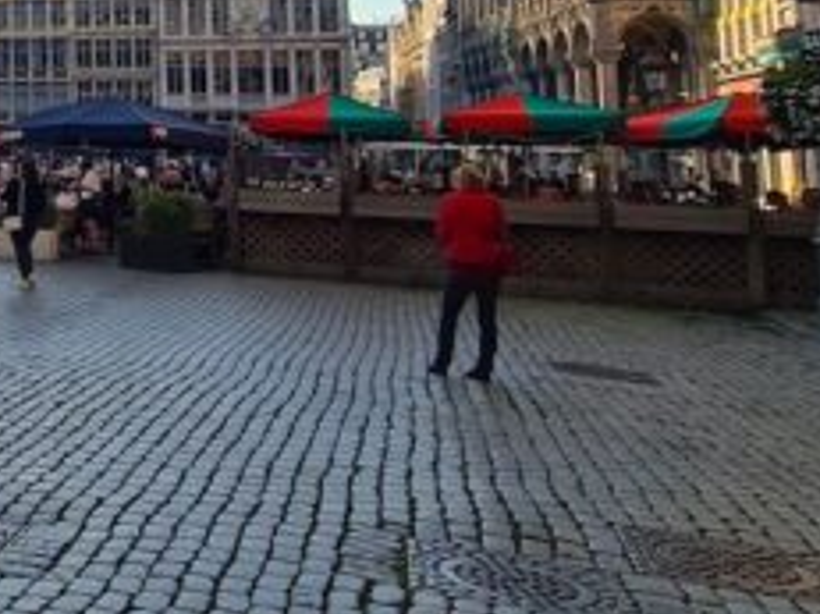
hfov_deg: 31.2
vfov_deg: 29.9
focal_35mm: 45
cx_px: -280
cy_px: -7
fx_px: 1065
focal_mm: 2.2
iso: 50
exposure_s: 1/946
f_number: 2.2
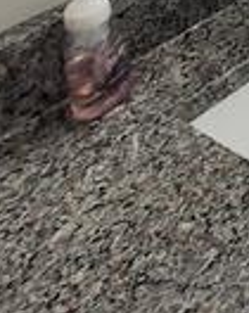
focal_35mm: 74
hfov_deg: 14.2
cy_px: -242
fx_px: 684
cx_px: 595
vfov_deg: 19.6
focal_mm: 1.74
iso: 64
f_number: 2.2
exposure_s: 1/60
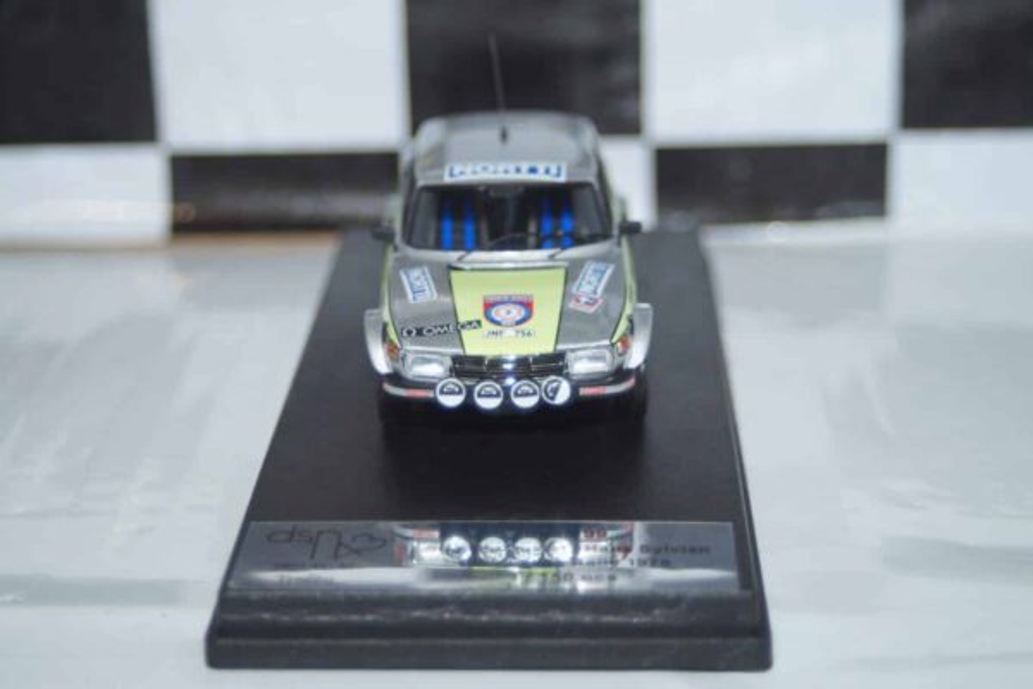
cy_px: 344
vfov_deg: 16.6
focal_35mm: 82
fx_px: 2367
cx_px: 516
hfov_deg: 24.6
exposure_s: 1/160
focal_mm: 55
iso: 250
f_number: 5
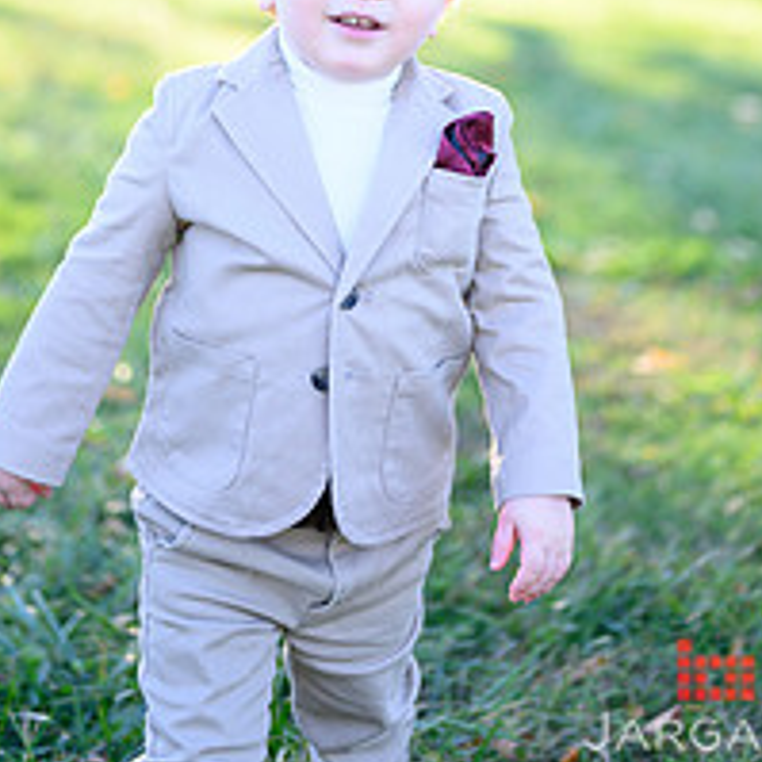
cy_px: -27
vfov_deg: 17.6
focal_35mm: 96
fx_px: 2391
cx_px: 373
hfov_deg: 18.1
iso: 320
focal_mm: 50
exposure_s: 1/800
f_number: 2
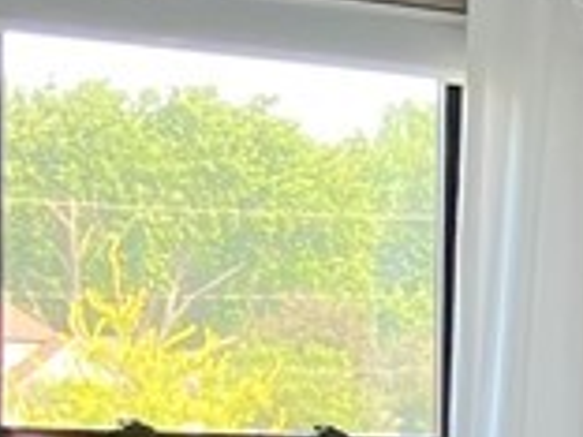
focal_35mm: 184
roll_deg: -2.3
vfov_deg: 7.9
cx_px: 1117
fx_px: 3099
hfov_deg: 10.0
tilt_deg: -3.0
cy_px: 661
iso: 100
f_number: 1.8
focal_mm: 3.99
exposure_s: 1/60
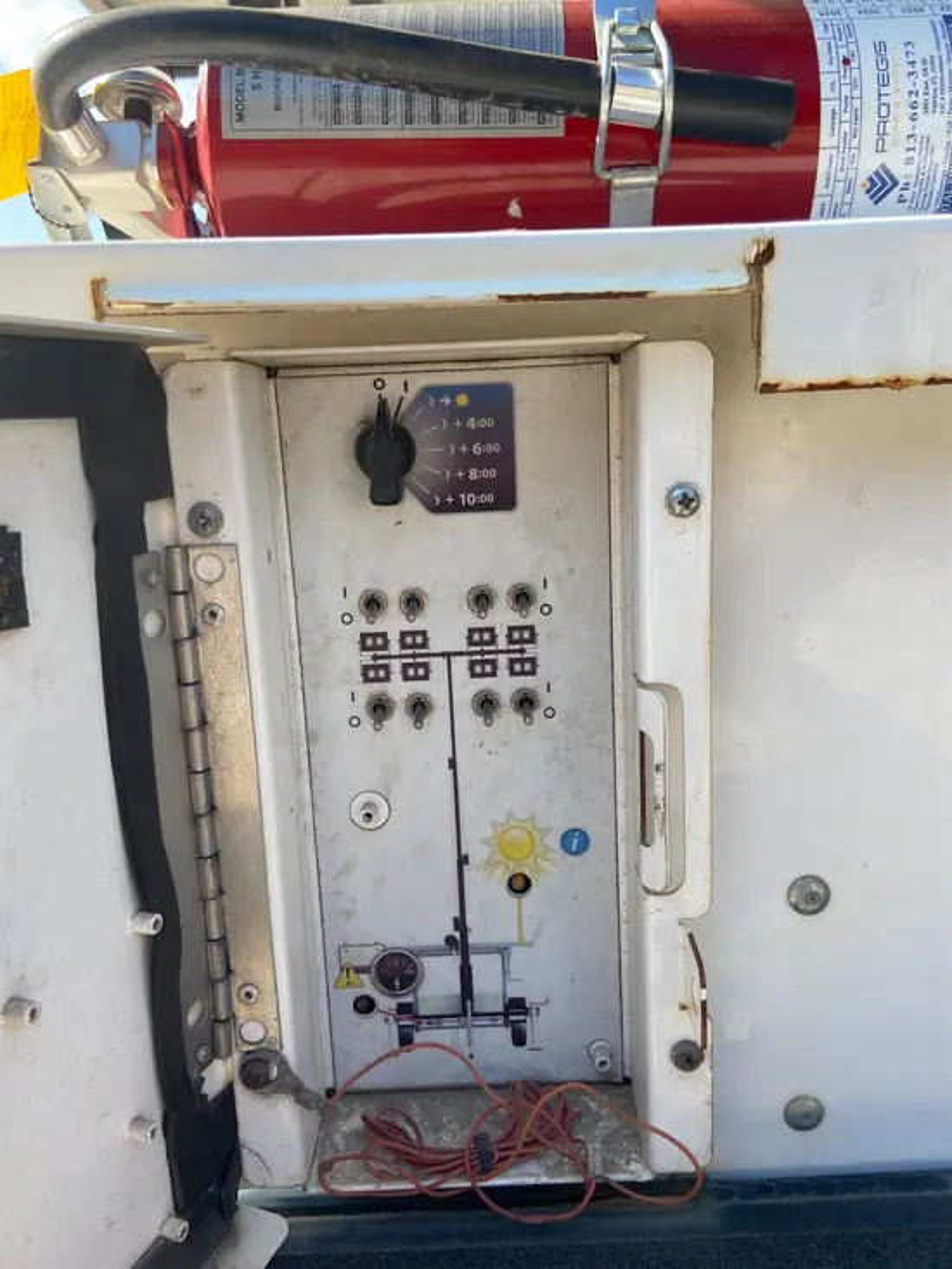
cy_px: 634
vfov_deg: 67.3
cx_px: 476
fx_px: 953
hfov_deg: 53.1
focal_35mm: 26
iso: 32
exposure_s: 1/673
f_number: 1.8
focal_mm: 4.25
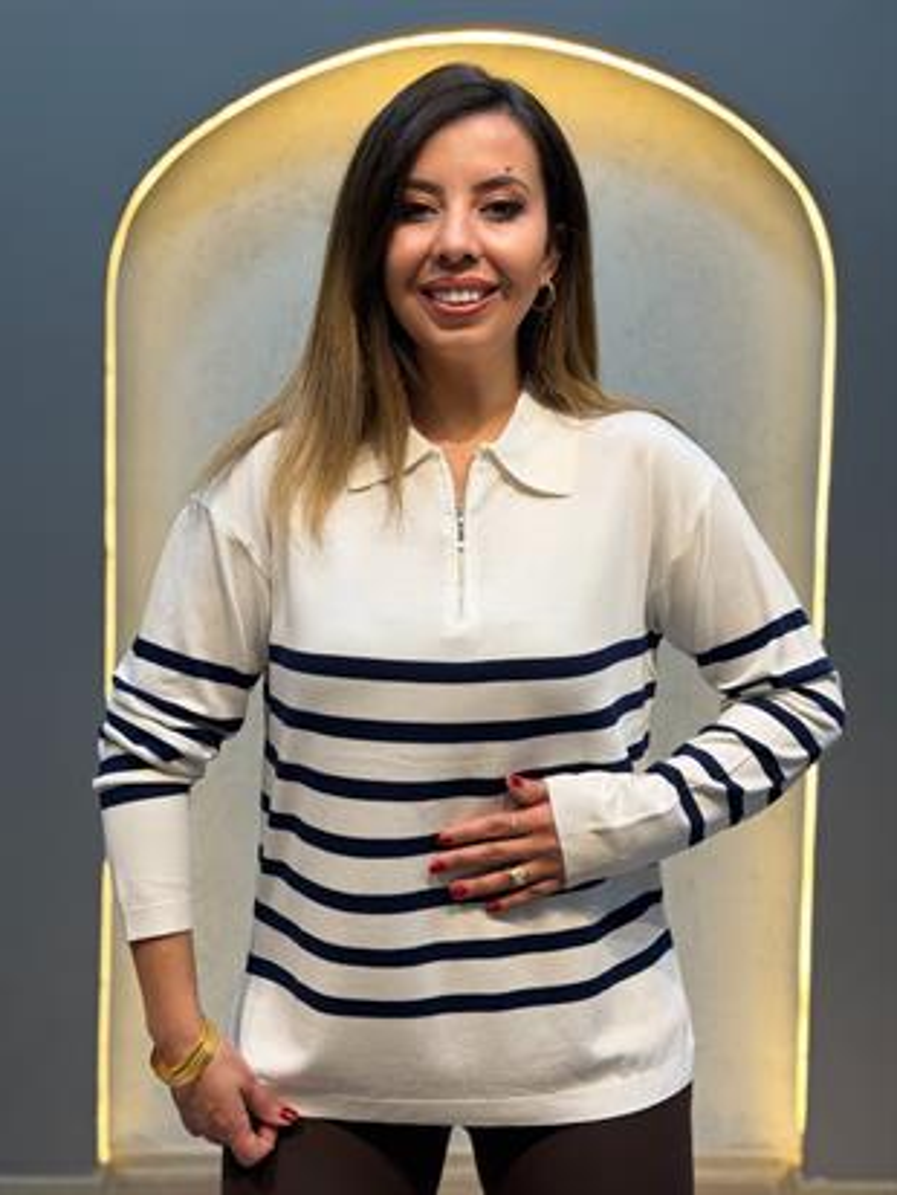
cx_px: 448
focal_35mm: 48
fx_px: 1658
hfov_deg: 30.3
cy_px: 598
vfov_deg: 39.6
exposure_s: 1/196
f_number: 1.78
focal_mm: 6.76
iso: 64
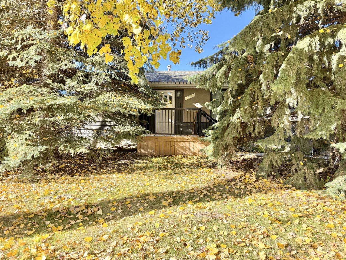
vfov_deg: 56.8
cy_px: 130
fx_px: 240
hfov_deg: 71.6
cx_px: 173
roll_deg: -0.5
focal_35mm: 24
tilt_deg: -0.5
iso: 100
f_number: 1.78
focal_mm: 6.76
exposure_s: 1/622
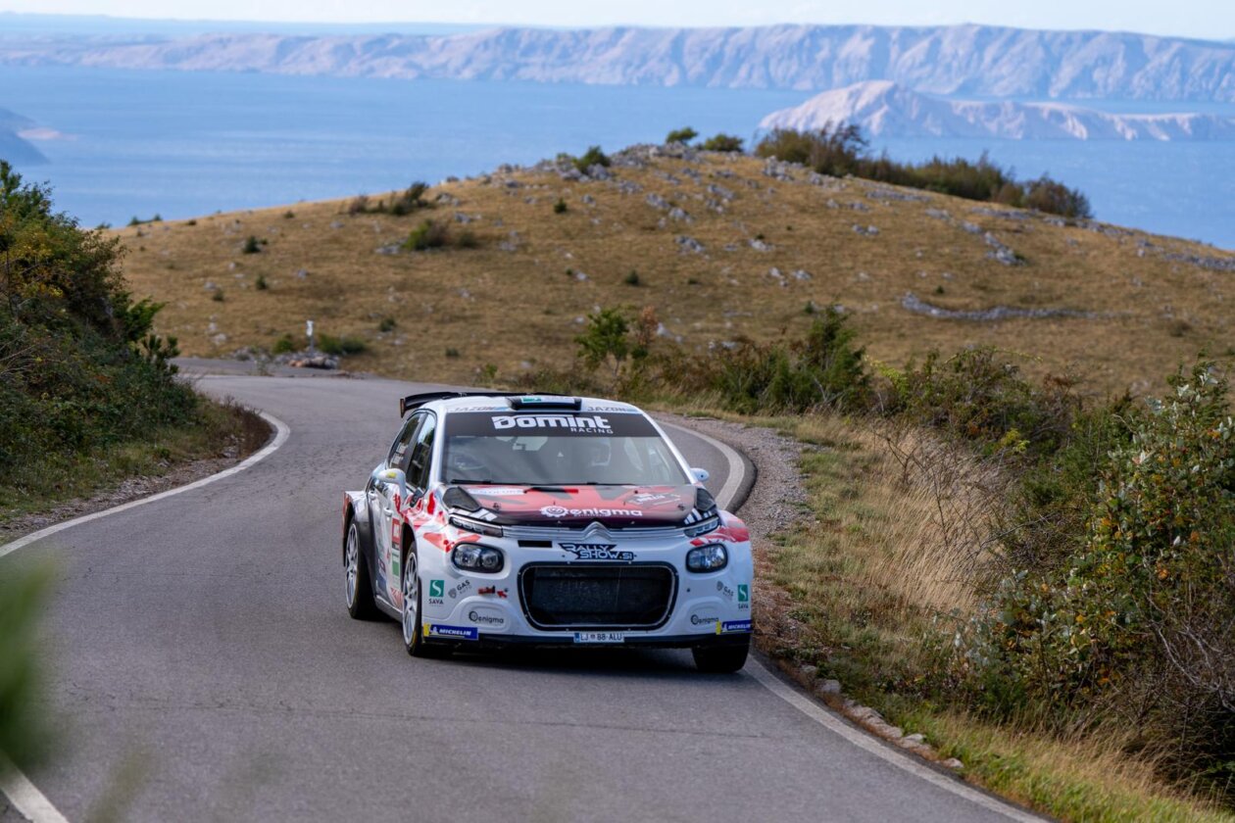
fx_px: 4943
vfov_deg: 9.5
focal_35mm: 144
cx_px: 487
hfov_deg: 14.2
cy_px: 539
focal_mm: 103
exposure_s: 1/1600
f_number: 2.8
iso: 125
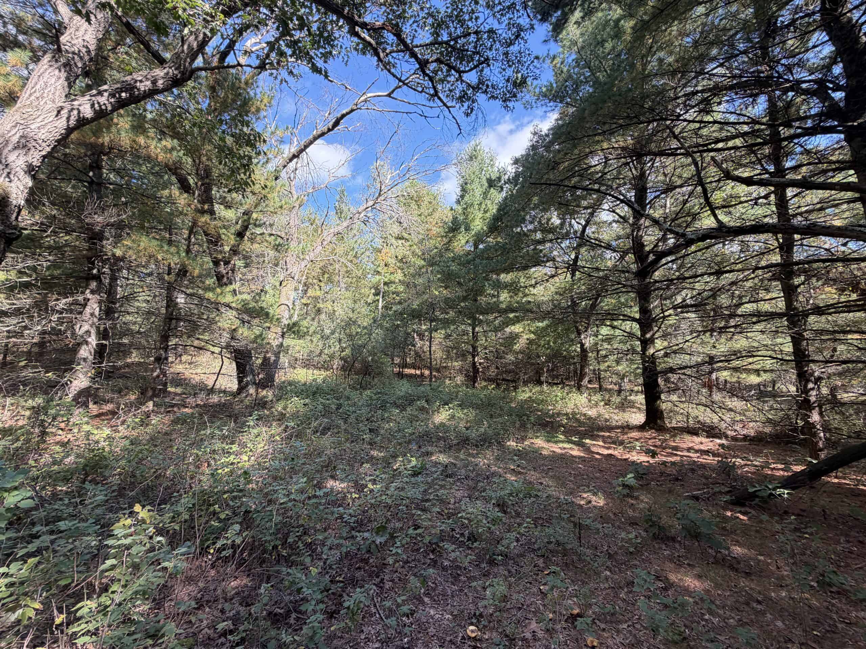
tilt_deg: +4.9
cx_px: 433
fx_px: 350
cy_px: 324
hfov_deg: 102.1
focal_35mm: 14
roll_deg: +0.9
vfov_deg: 85.7
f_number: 2.2
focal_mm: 2.22
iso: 64
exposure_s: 1/121
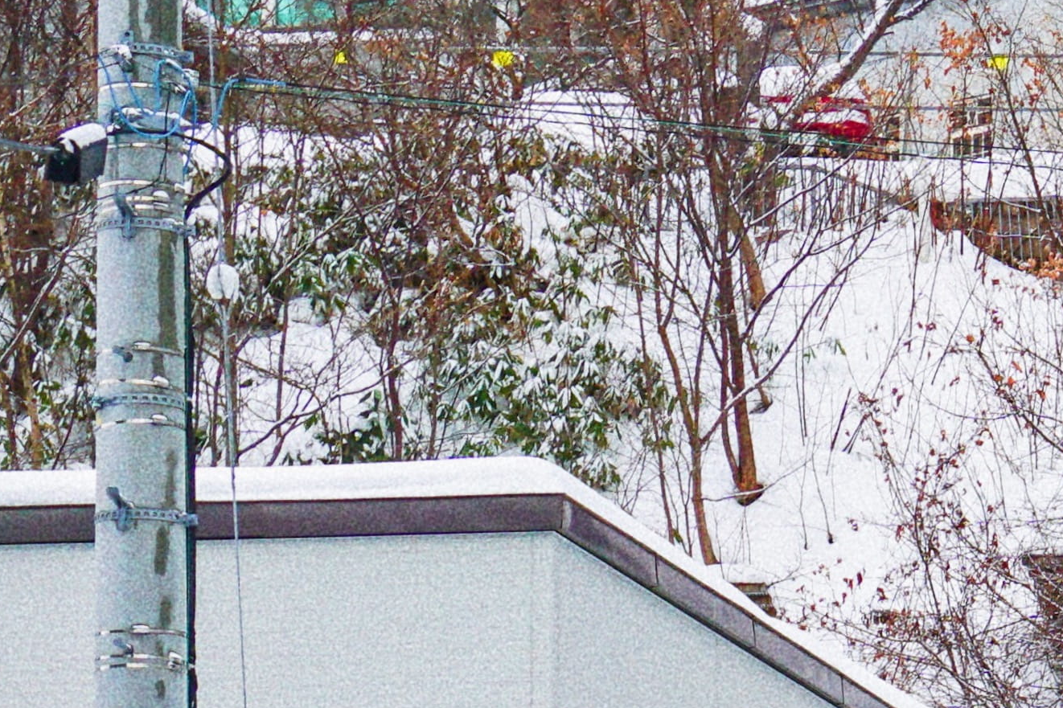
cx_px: 2256
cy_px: 1429
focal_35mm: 216
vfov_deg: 6.2
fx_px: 6377
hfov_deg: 8.9
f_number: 9
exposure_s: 1/100
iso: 100
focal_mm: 32
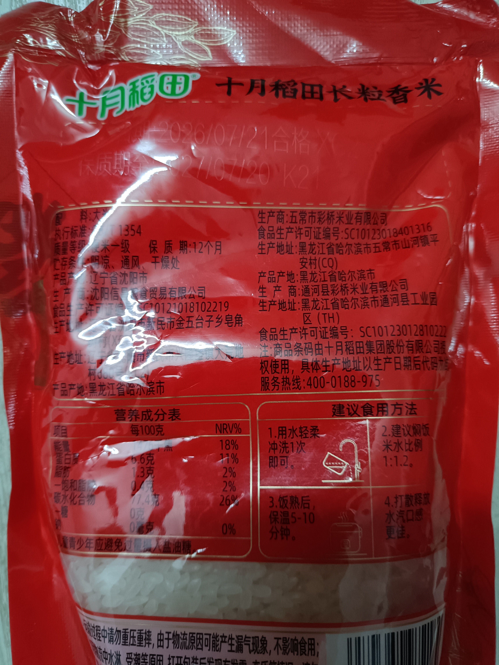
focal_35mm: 26
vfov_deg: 67.3
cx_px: 250
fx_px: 500
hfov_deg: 53.1
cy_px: 332
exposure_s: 1/25
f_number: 1.8
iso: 2416
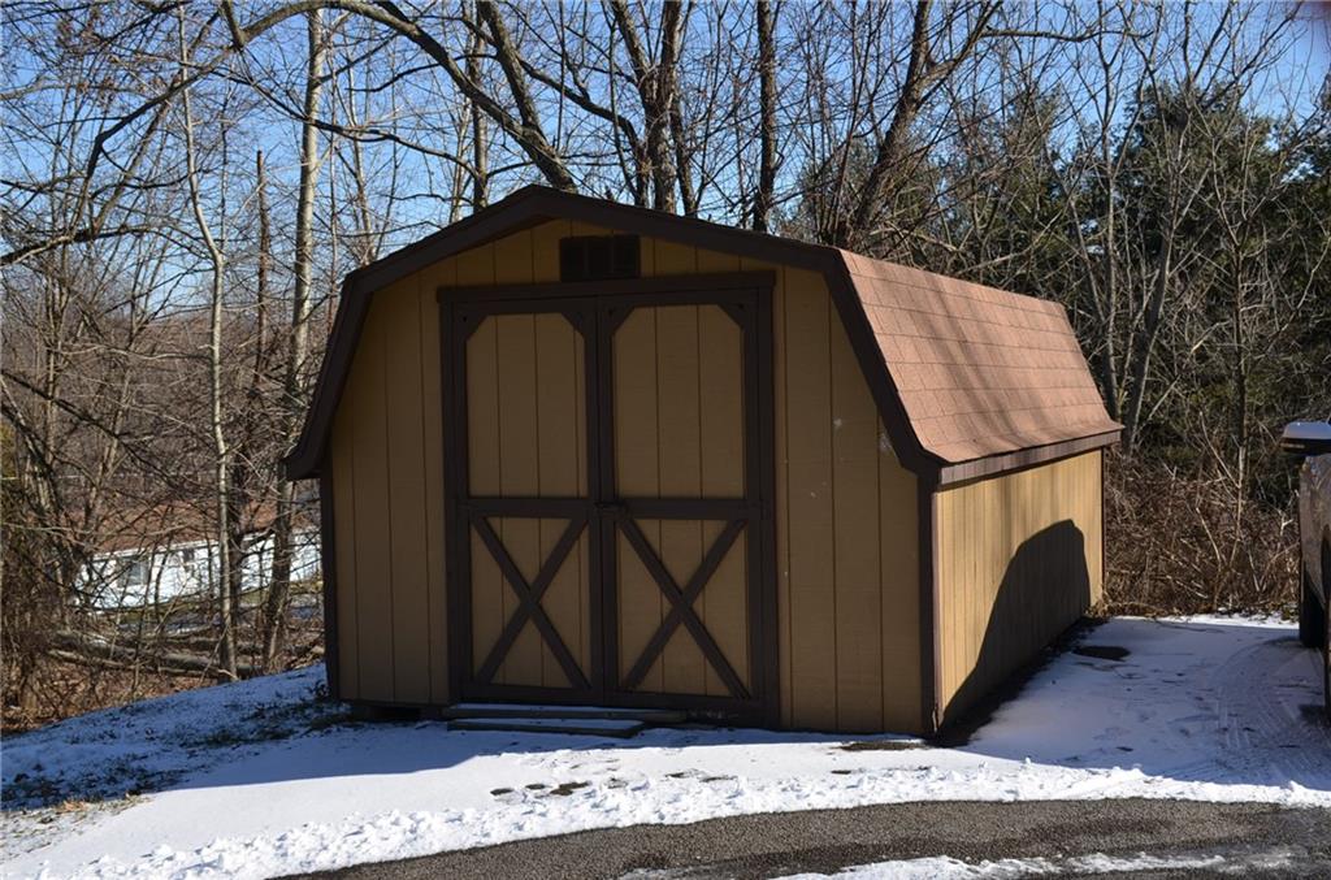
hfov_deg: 43.7
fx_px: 1659
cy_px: 440
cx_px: 666
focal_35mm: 45
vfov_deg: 29.7
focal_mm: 30
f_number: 8
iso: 100
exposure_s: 1/250
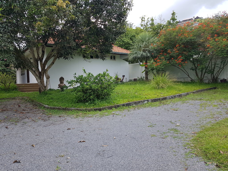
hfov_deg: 67.3
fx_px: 171
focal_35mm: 26
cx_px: 114
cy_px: 86
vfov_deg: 53.1
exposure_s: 1/886
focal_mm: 4.3
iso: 40
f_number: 1.7
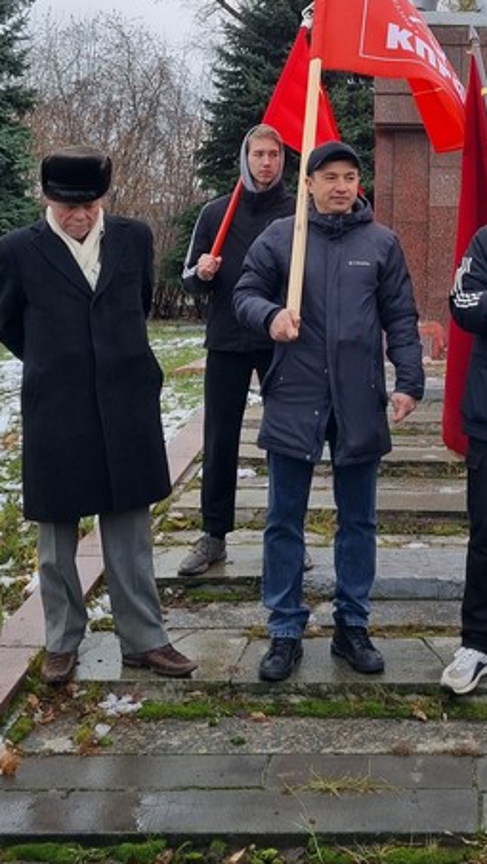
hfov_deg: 23.9
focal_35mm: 48
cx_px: 481
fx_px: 1101
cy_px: 145
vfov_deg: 40.7
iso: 50
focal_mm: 5.4
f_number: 1.8
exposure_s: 1/530
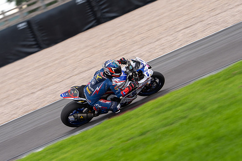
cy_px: 81
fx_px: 2992
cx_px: 117
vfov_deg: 3.1
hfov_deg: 4.6
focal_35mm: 445
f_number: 6.3
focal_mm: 344
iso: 320
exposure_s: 1/320
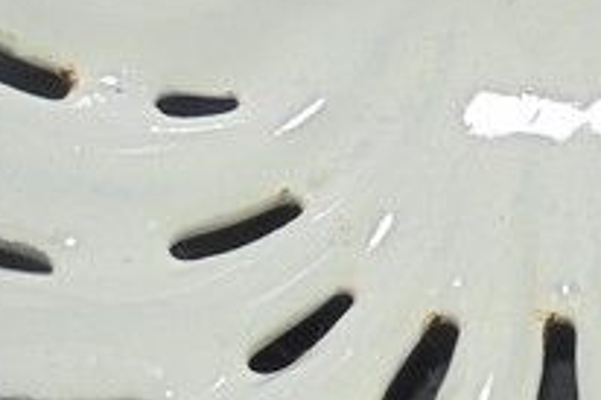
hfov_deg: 17.2
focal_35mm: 118
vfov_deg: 11.5
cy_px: 34
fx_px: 1968
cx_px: 522
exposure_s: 1/60
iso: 100
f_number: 3.5
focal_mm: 4.6
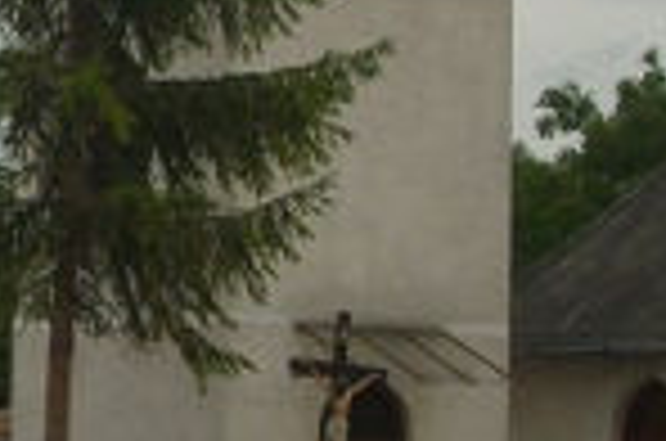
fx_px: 3046
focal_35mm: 165
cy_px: 270
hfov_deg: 12.3
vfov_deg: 8.3
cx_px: -76
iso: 80
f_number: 8.4
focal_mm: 8.7
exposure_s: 1/180
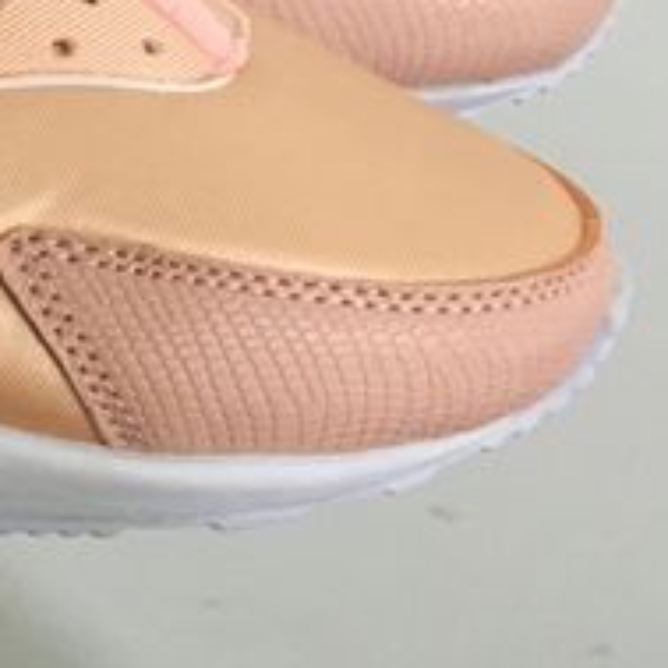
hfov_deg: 13.7
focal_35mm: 117
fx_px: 2554
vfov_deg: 14.3
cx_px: -424
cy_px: -177
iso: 200
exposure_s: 1/17
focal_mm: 4.15
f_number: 2.2
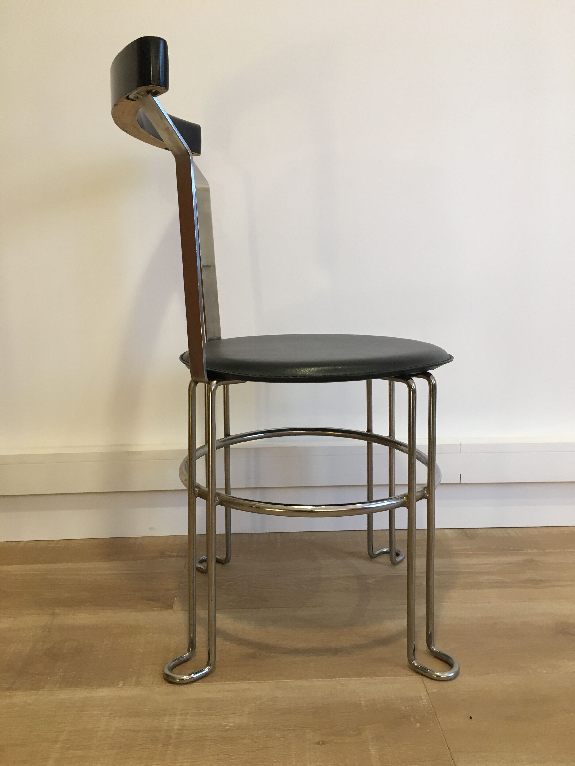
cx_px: 288
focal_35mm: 29
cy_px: 383
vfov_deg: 61.7
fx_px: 642
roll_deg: -1.1
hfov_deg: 48.2
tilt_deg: -9.9
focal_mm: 4.15
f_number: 2.2
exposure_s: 1/33
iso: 100
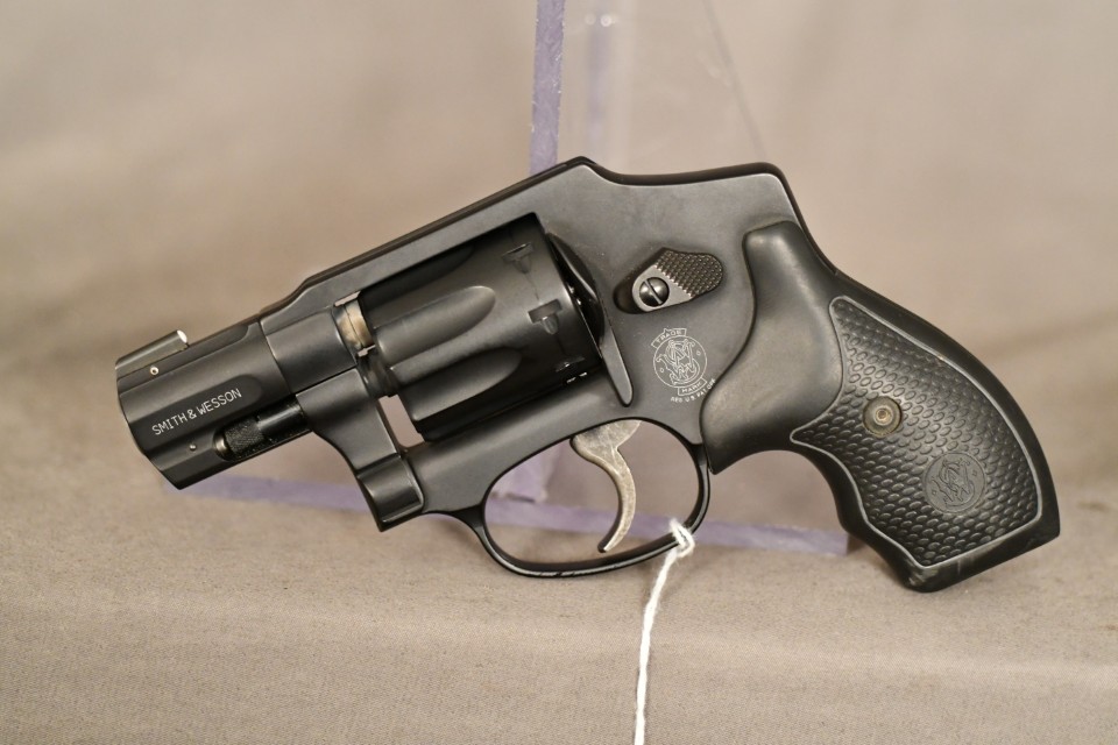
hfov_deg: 22.6
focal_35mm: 90
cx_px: 559
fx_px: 2795
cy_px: 372
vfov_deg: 15.2
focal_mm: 60
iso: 3200
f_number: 3.2
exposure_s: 1/250
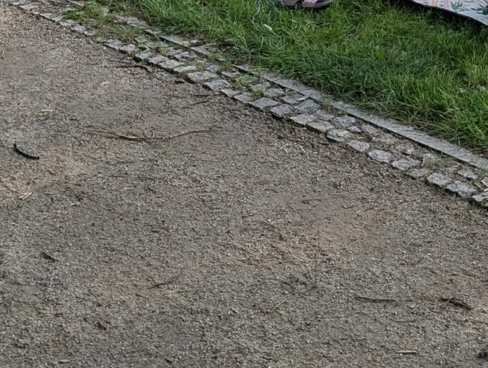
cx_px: 439
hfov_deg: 21.7
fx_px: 1243
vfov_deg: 14.8
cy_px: -286
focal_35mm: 88
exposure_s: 1/327
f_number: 1.68
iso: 17
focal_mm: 6.9
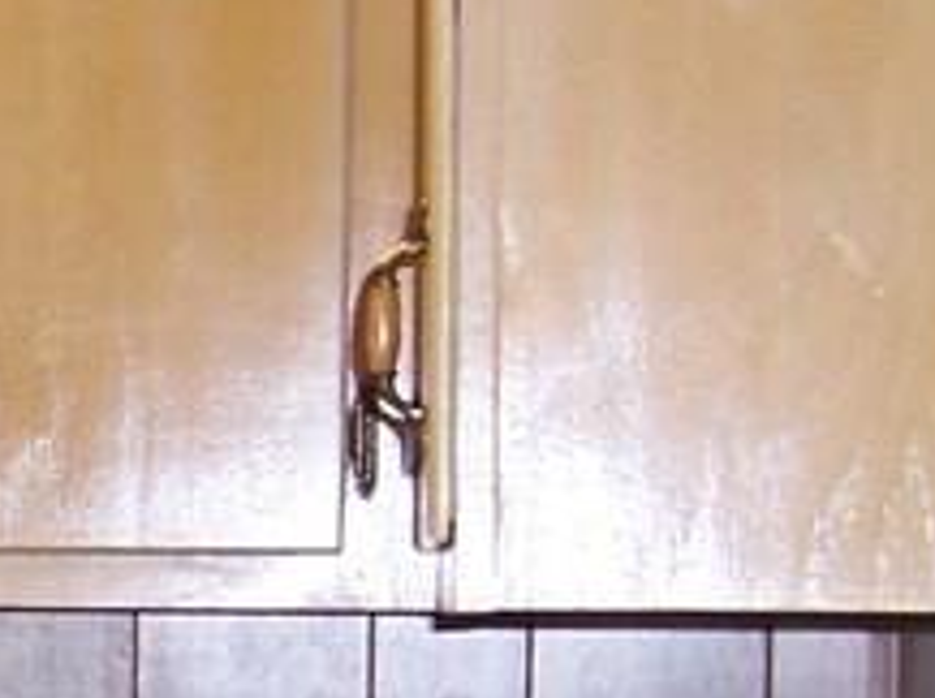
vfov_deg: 9.4
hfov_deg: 12.1
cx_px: -461
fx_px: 4207
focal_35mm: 156
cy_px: 784
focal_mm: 5.5
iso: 140
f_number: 2.8
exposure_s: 1/60
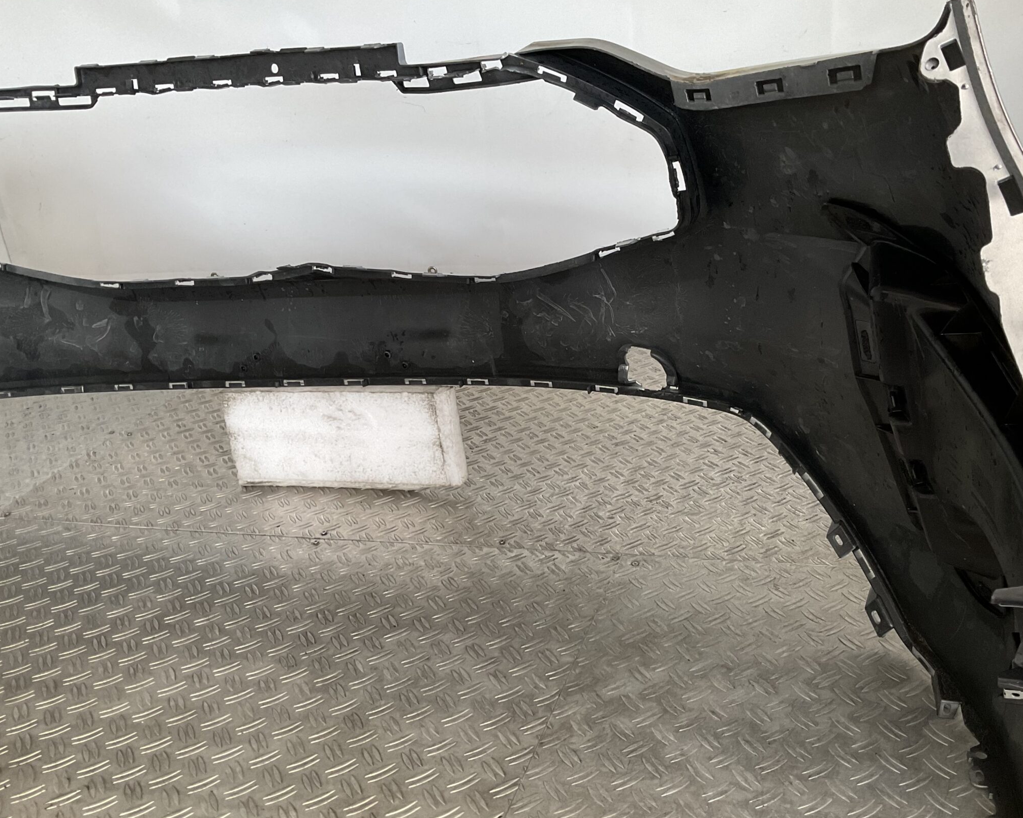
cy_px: 408
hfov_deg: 50.1
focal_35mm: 36
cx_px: 583
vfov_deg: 41.1
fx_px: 1090
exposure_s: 1/100
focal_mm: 3
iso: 64
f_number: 1.8
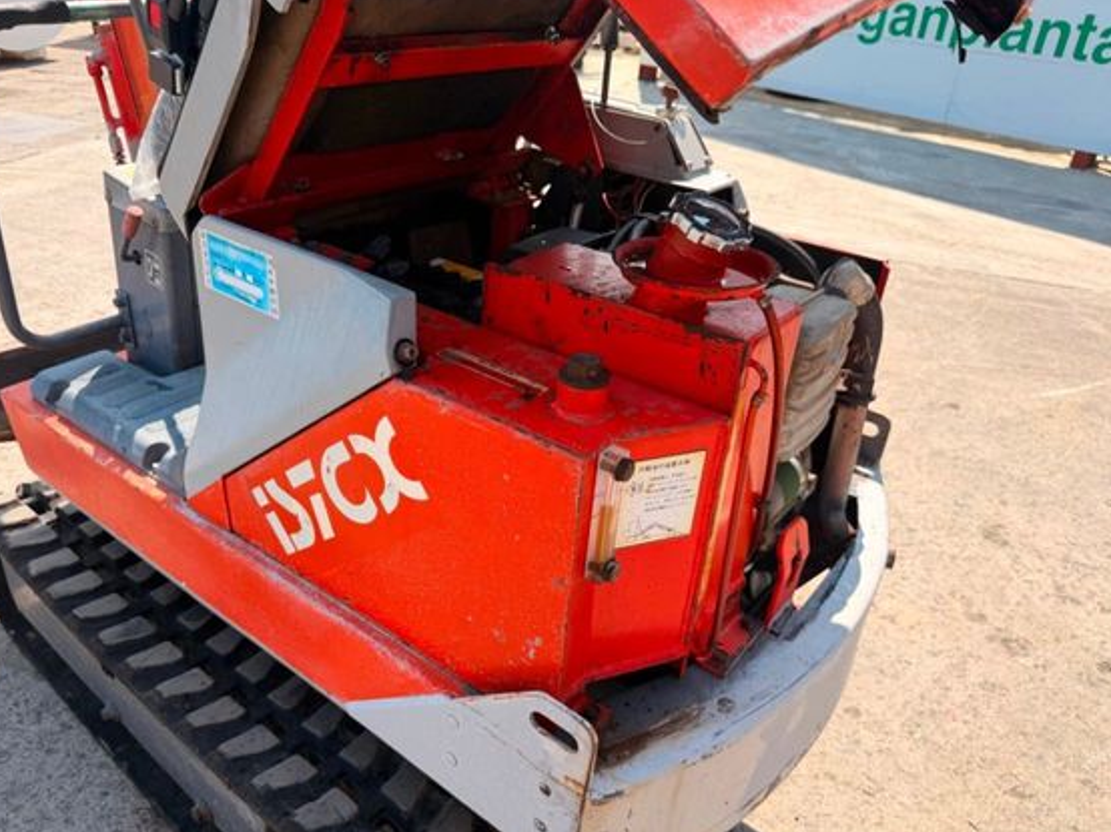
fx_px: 834
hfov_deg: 67.2
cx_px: 511
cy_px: 435
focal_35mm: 26
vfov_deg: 53.0
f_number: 1.78
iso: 80
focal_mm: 6.76
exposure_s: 1/2232
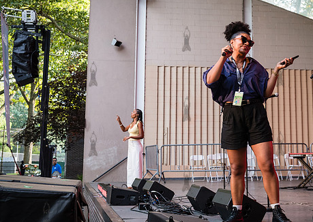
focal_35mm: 58
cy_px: 80
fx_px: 515
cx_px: 193
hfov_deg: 33.7
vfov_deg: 24.3
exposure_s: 1/160
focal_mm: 35
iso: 1000
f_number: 4.5
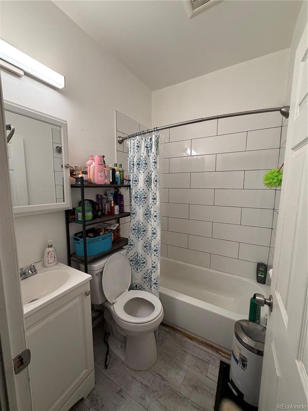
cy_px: 206
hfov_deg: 85.7
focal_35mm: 14
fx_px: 166
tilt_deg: -5.6
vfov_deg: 102.1
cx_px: 154
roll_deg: +0.2
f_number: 2.2
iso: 200
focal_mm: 2.22
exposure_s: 1/120
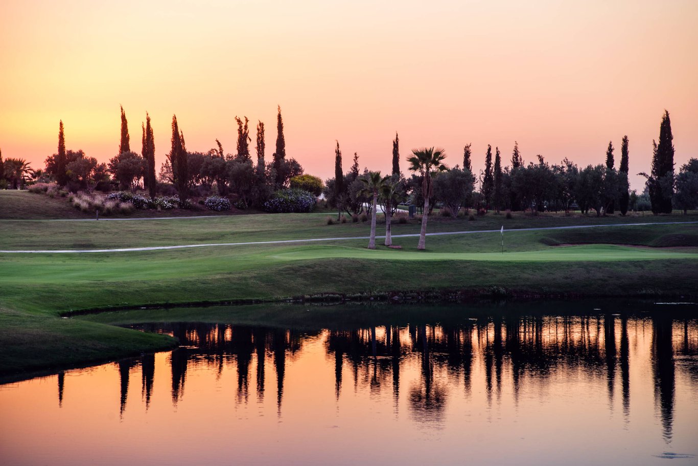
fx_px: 2908
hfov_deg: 13.7
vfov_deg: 9.2
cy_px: 233
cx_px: 349
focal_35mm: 150
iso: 200
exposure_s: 1/40
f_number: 6.3
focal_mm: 150
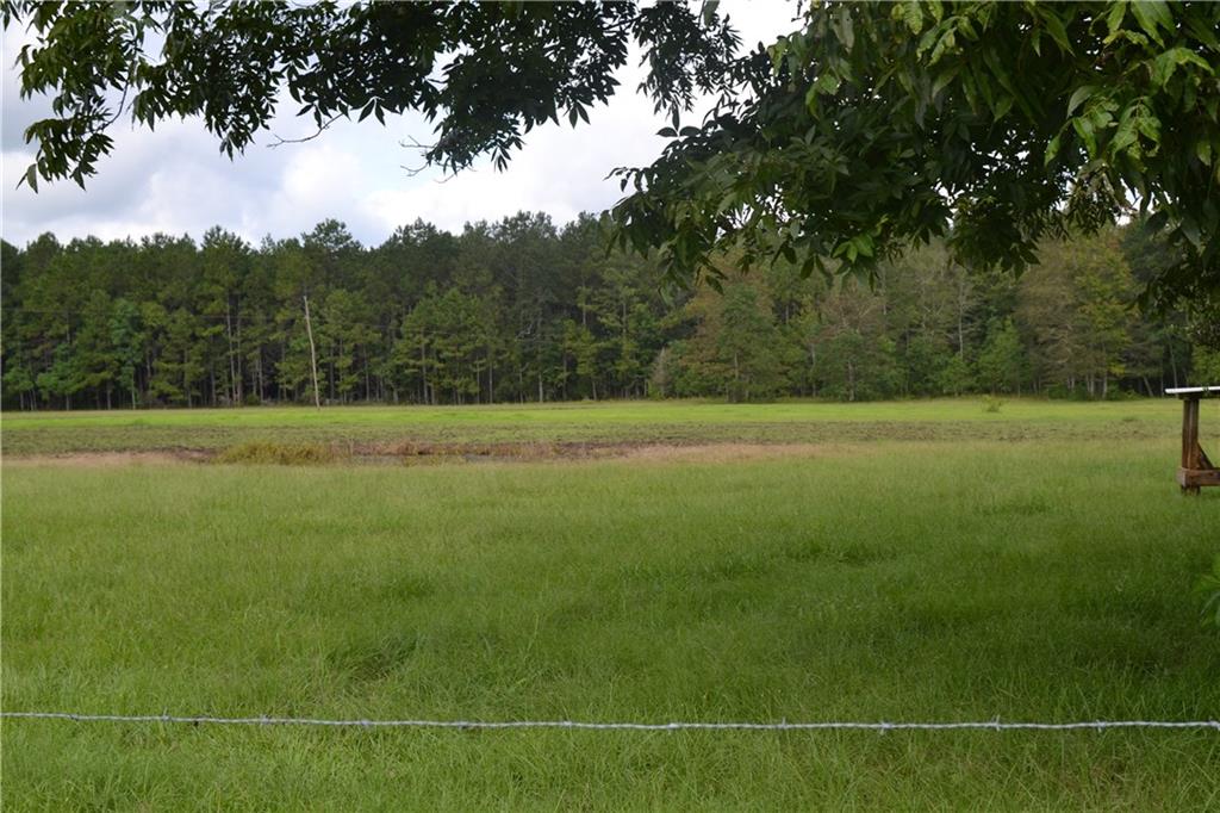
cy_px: 406
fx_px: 1778
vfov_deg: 25.7
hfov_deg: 37.9
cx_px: 610
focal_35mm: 52
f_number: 6.3
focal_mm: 35
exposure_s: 1/160
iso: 100
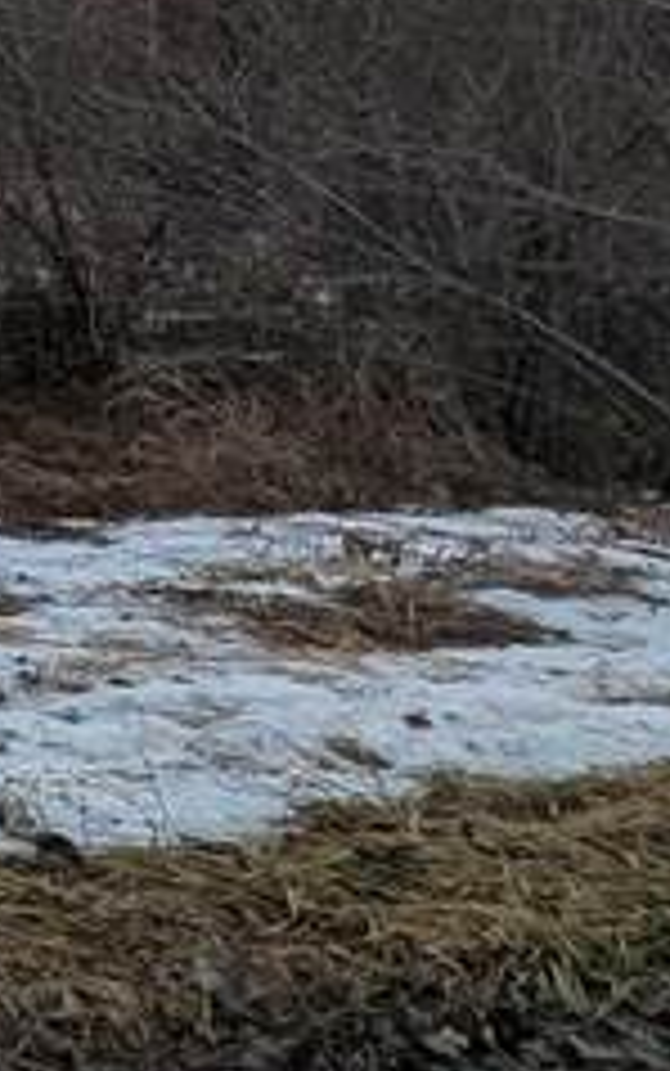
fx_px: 2159
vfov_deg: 25.6
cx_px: -1522
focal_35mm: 74
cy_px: -140
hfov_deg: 10.3
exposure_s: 1/549
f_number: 2.2
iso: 50
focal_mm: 1.95
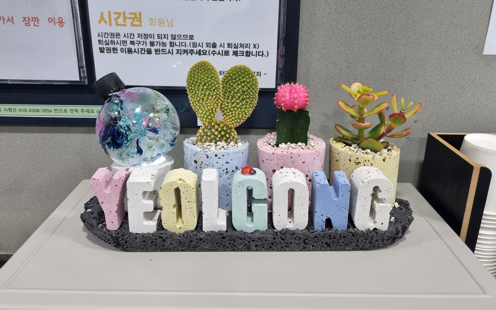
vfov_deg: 44.4
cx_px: 248
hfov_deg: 66.5
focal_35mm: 28
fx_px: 378
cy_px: 127
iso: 200
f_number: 1.8
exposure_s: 1/60
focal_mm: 5.4
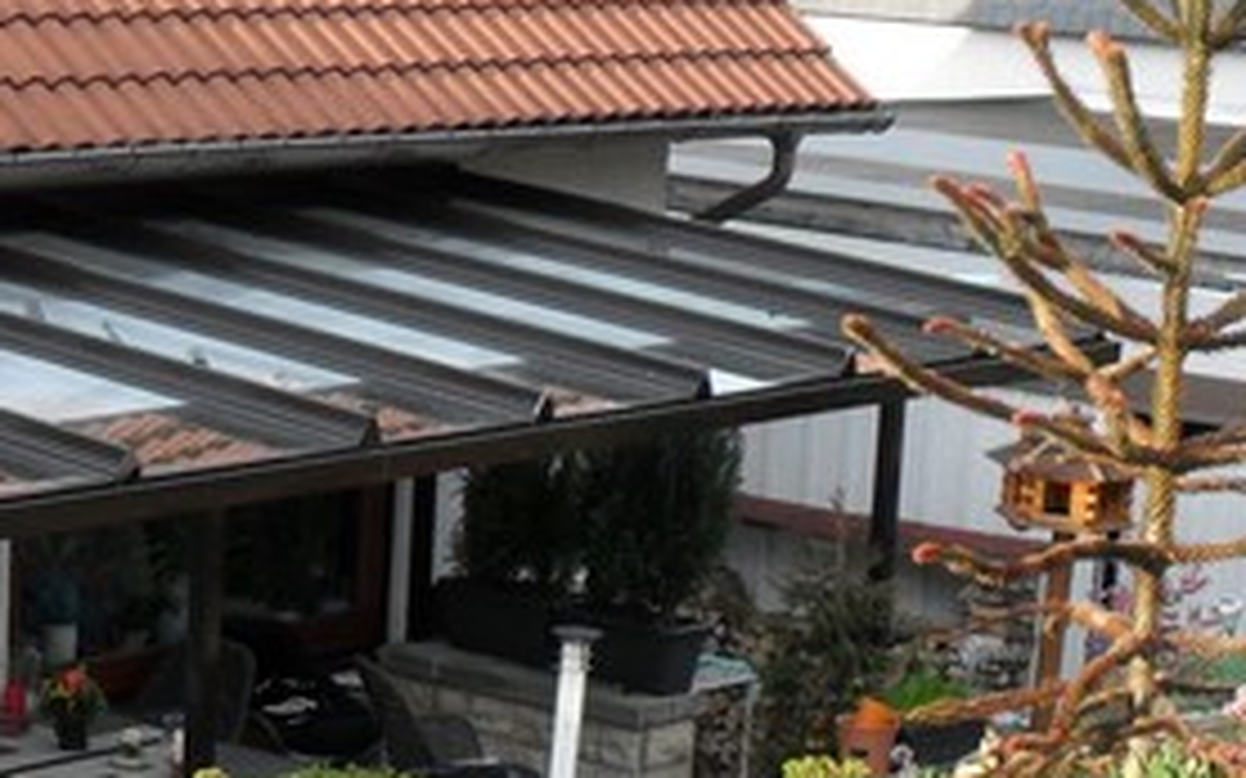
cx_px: -252
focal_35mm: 107
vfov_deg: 12.1
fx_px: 3633
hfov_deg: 18.4
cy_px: 769
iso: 100
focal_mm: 6.2
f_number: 2.8
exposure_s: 1/250
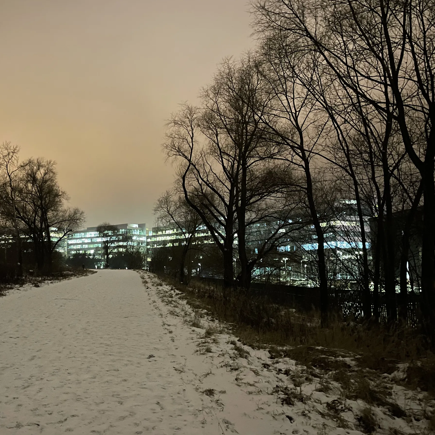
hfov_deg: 51.7
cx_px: 152
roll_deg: -0.2
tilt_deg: +8.0
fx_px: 441
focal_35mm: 31
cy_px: 218
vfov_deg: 52.5
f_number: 1.6
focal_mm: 4.2
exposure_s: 1/8
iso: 640
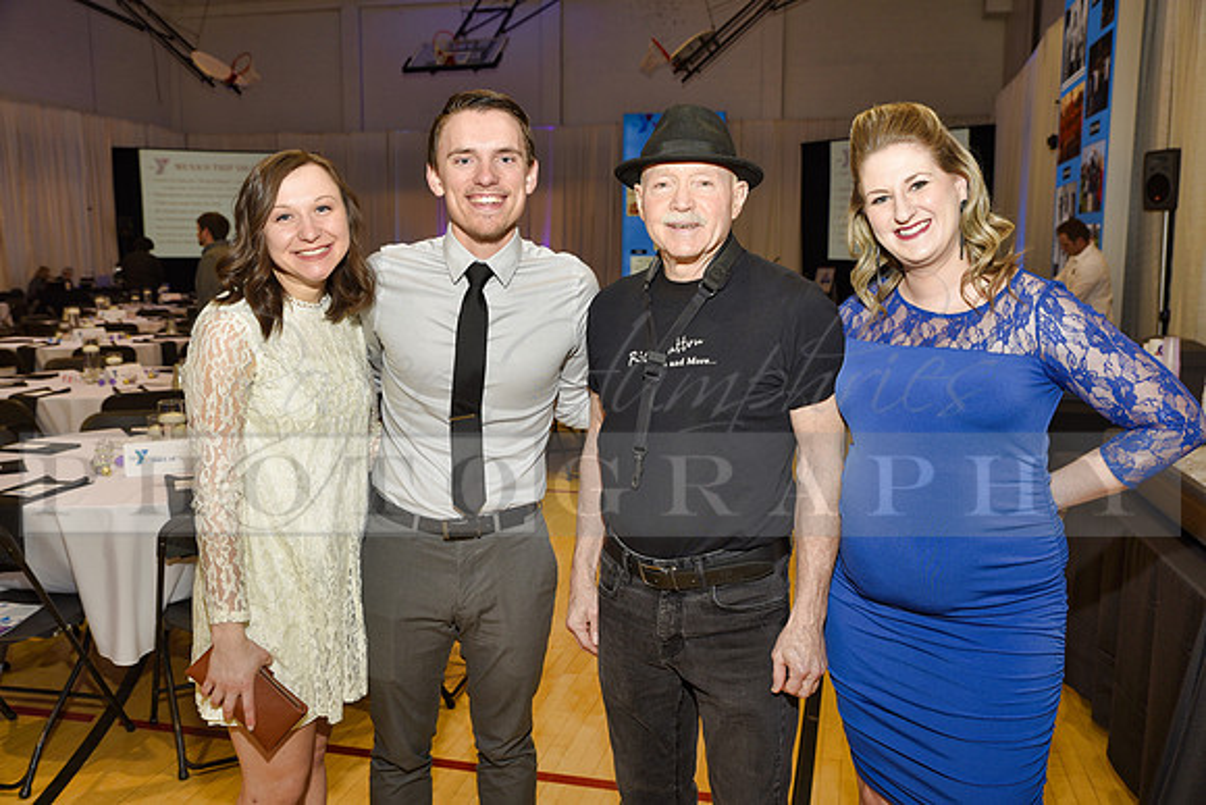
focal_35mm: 32
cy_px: 402
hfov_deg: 58.7
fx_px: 1072
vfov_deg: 41.1
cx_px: 603
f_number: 5
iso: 200
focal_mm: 32
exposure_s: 1/60
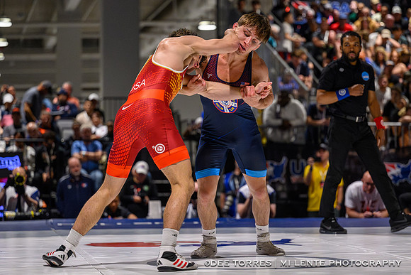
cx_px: 204
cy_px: 147
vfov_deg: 11.8
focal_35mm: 116
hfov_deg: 17.6
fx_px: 1329
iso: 8000
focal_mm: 104
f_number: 2.8
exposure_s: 1/800
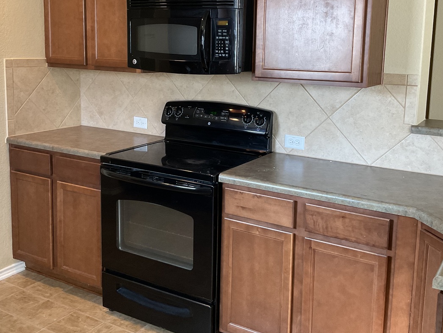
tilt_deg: -8.2
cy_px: 118
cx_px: 230
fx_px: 512
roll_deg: -2.3
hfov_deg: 46.8
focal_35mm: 40
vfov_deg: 35.7
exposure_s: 1/60
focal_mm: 3
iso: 125
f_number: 1.8
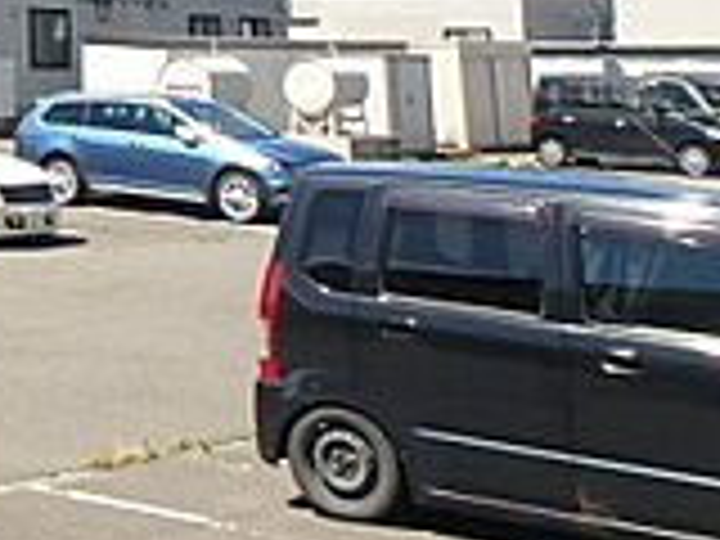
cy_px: -225
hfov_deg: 18.4
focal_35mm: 84
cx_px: -572
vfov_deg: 16.3
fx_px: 1747
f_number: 3.5
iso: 125
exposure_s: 1/640
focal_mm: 3.7
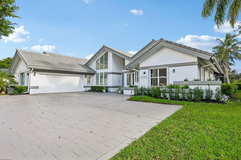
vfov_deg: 64.5
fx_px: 127
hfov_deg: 86.9
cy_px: 80
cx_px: 120
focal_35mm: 19
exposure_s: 1/1600
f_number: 8
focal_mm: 19
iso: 1250
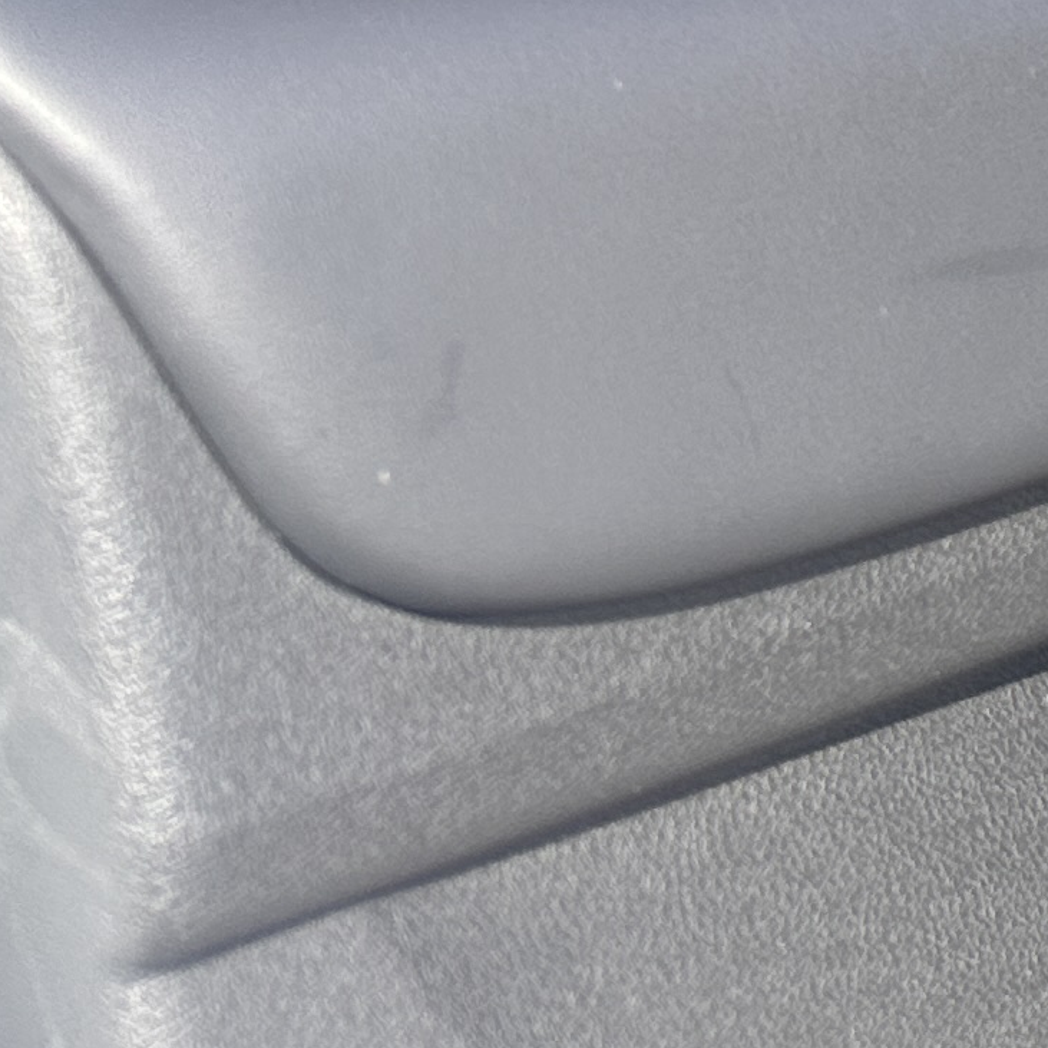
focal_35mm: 117
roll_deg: -0.3
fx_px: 4008
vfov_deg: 13.8
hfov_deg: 11.6
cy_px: -611
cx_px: 2667
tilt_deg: +1.7
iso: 80
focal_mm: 6.86
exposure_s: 1/1198
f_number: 1.78
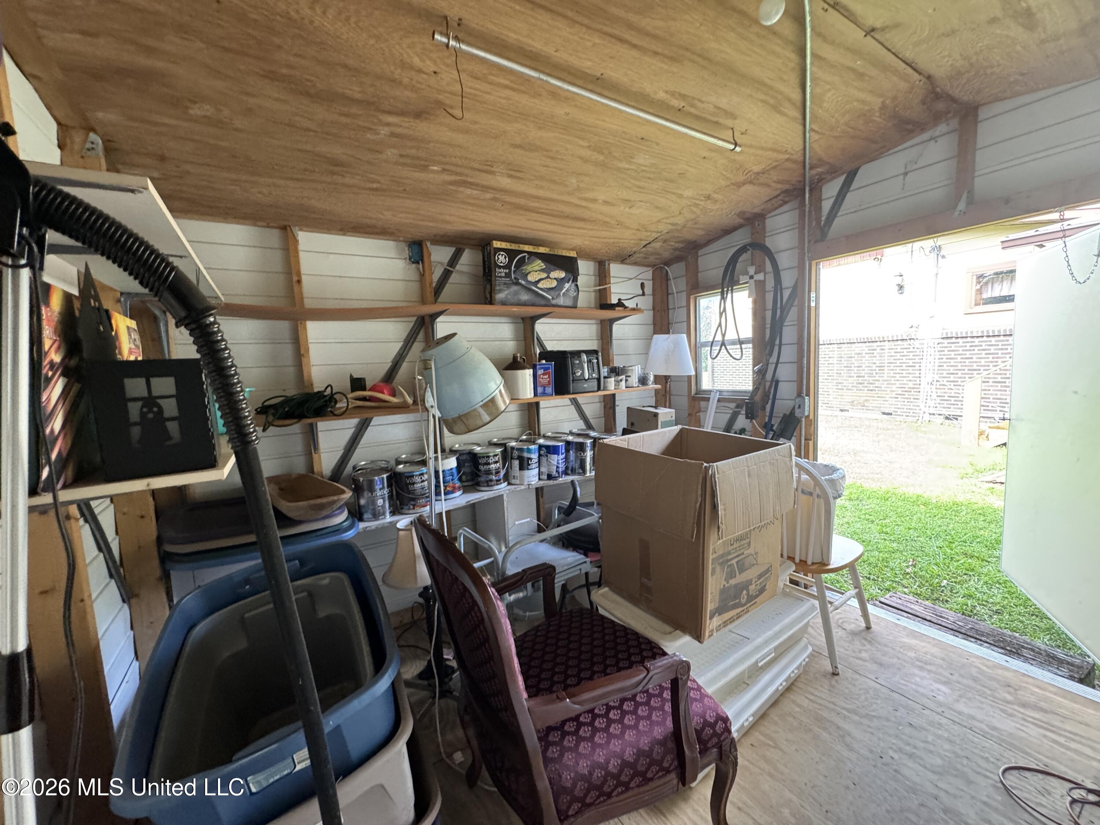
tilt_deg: -6.9
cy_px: 412
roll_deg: +2.5
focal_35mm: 14
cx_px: 550
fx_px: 445
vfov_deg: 85.7
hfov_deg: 102.1
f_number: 2.2
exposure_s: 1/60
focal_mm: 2.22
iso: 320
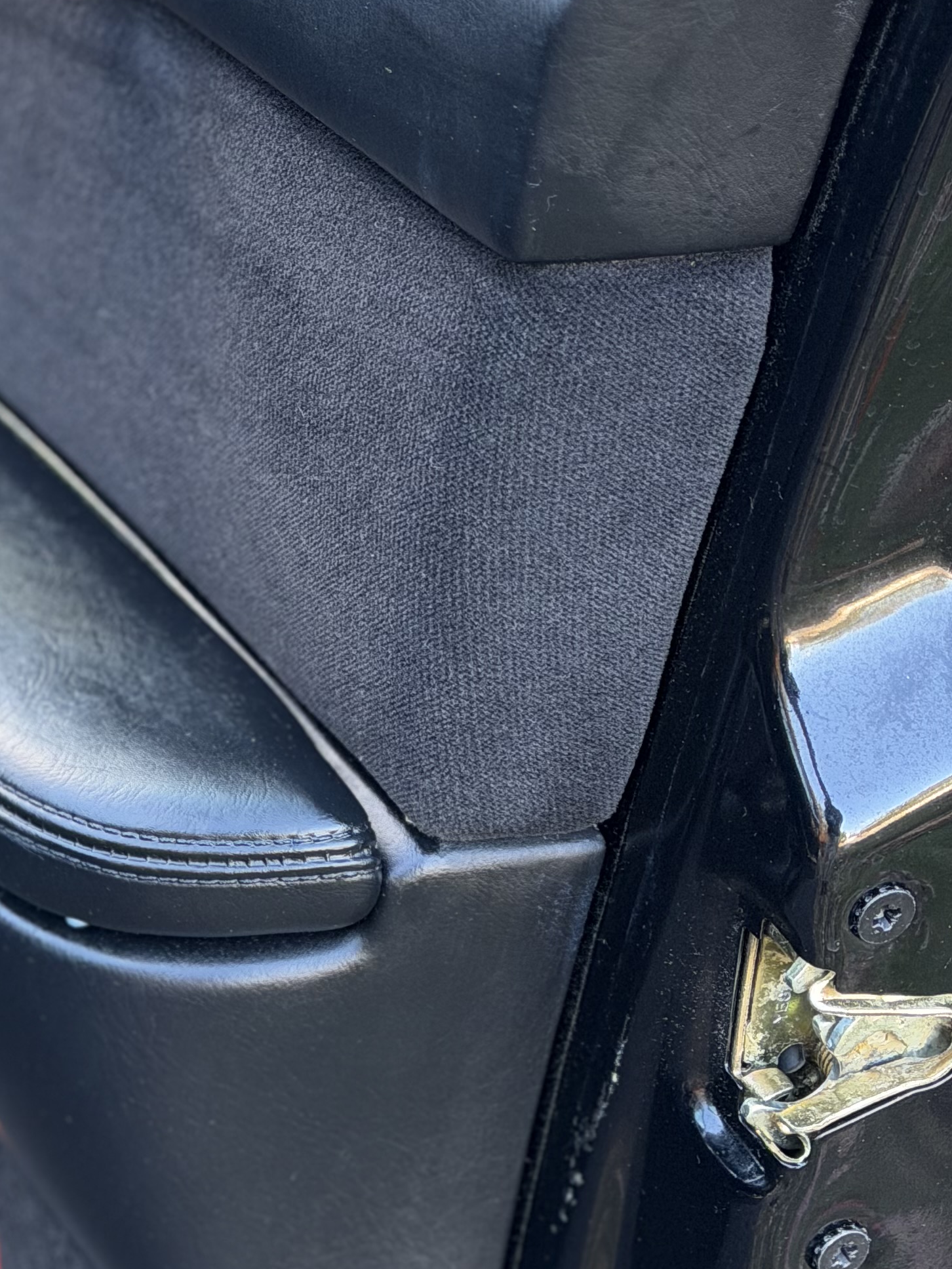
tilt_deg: -23.0
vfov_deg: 19.6
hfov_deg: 14.5
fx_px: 3666
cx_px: -37
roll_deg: -0.7
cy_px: 487
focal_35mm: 100
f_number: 1.78
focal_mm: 6.76
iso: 125
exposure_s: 1/82
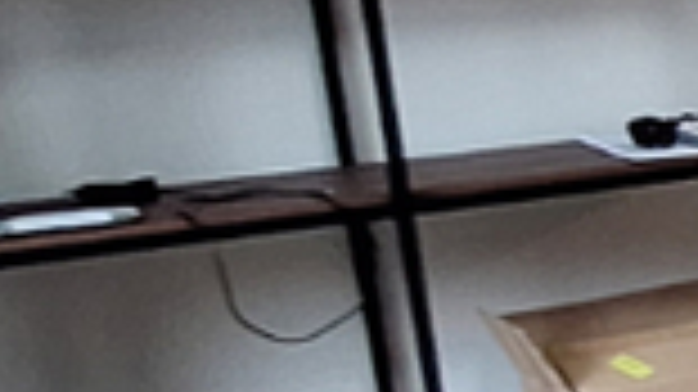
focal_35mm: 110
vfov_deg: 11.0
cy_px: 180
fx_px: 2035
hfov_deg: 10.9
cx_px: 2180
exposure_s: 1/50
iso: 125
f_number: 2.2
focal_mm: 1.74
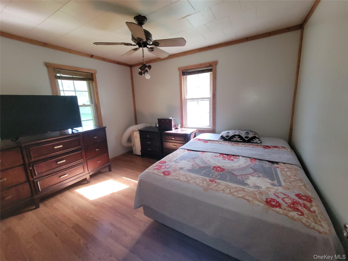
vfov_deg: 89.9
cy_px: 130
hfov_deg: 106.2
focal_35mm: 13
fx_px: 131
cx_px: 174
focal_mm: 2.2
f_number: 2.2
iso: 250
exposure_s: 1/60
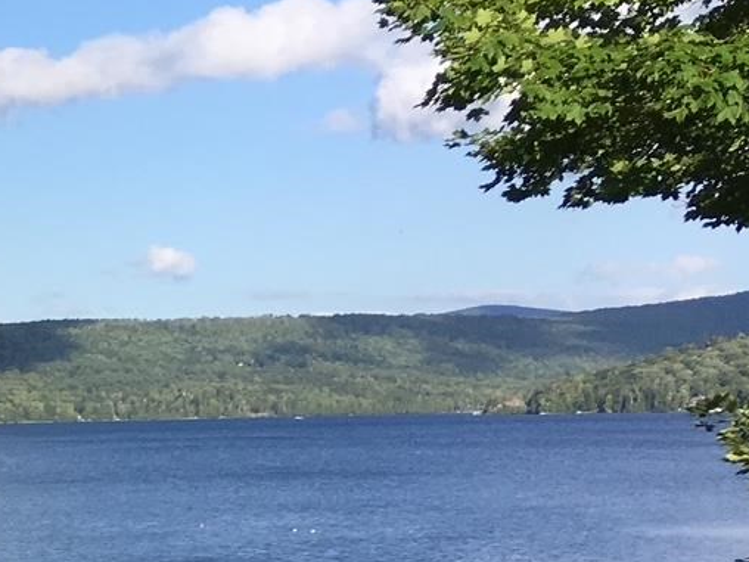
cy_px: 867
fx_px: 2488
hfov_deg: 15.0
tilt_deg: -10.2
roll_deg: +0.0
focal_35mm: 115
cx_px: -584
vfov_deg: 12.2
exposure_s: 1/1282
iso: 25
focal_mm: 4.15
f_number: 2.2
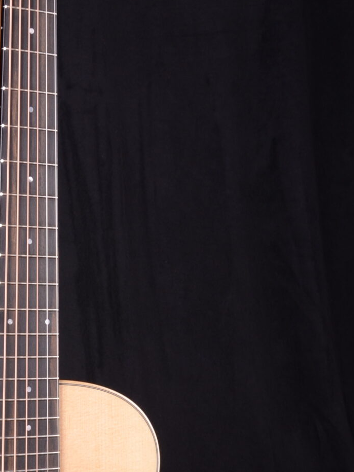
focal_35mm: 100
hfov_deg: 14.6
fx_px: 1368
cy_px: 363
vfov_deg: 19.4
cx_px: 15
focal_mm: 25
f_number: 13
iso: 200
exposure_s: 1/200
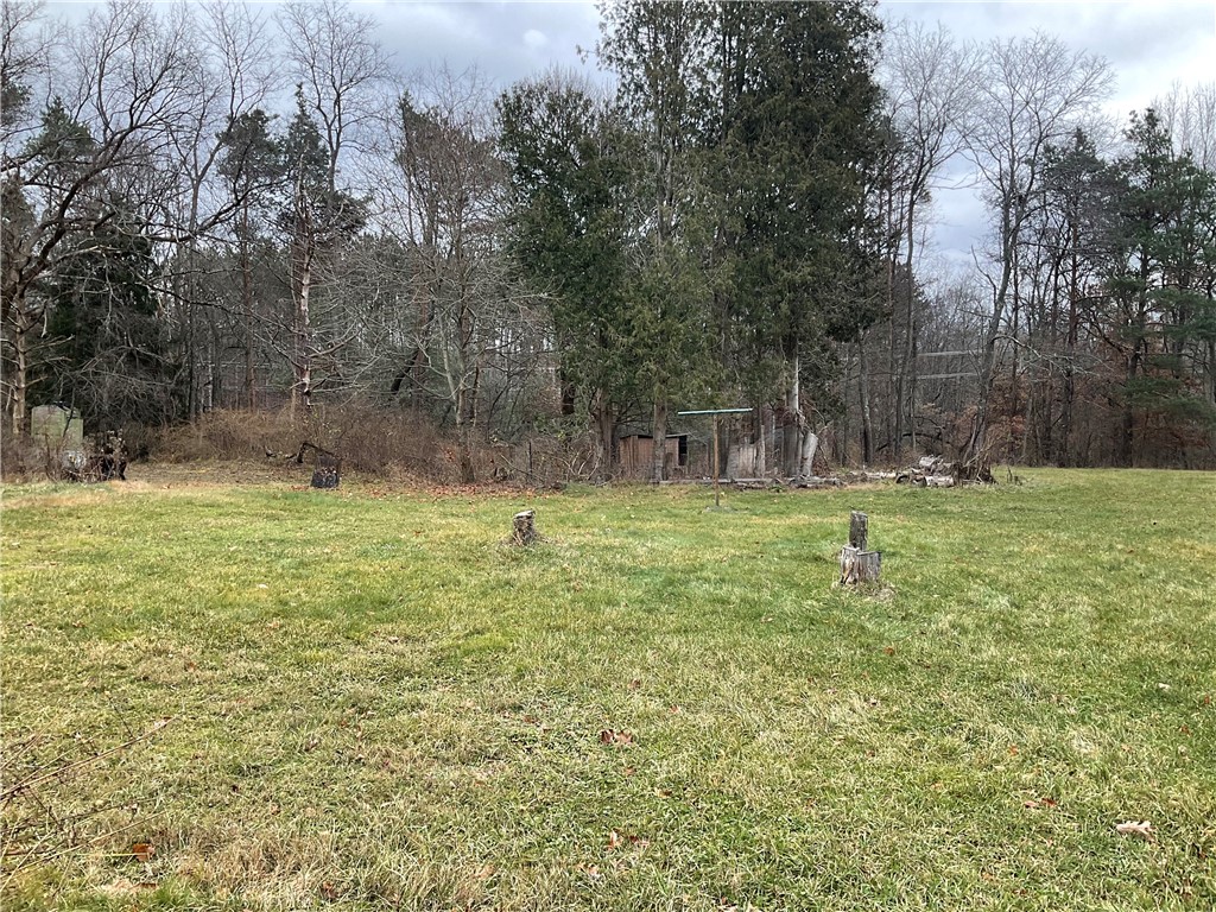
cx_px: 608
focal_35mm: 29
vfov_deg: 48.2
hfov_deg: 61.7
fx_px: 1019
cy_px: 456
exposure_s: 1/120
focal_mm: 3
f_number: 1.8
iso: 25
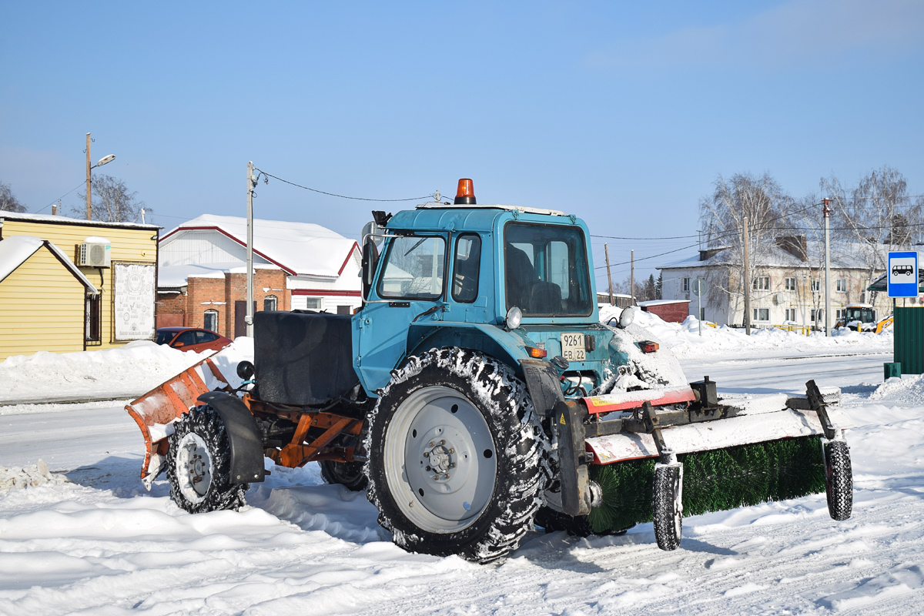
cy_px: 308
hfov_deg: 38.9
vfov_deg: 26.5
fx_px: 1309
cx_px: 462
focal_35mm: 51
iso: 100
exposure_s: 1/800
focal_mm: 34
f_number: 6.3
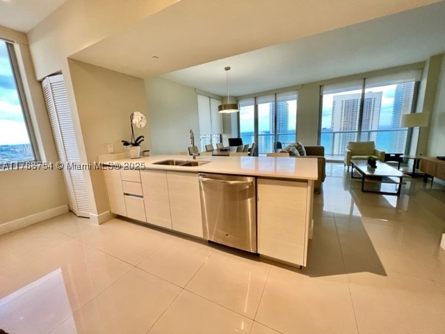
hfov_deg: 106.2
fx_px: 167
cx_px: 222
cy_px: 167
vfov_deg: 89.9
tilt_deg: -9.3
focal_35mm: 13
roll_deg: +3.5
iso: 200
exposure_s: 1/60
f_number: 1.8
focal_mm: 1.57
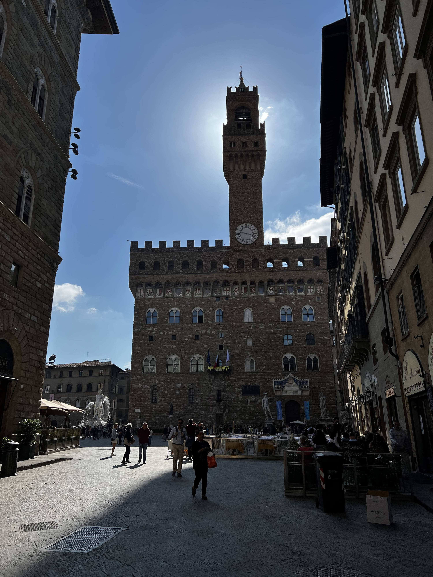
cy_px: 288
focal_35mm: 26
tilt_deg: +19.5
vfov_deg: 67.3
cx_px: 216
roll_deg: +0.4
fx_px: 434
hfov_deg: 53.1
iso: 50
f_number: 1.5
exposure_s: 1/10309
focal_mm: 5.7
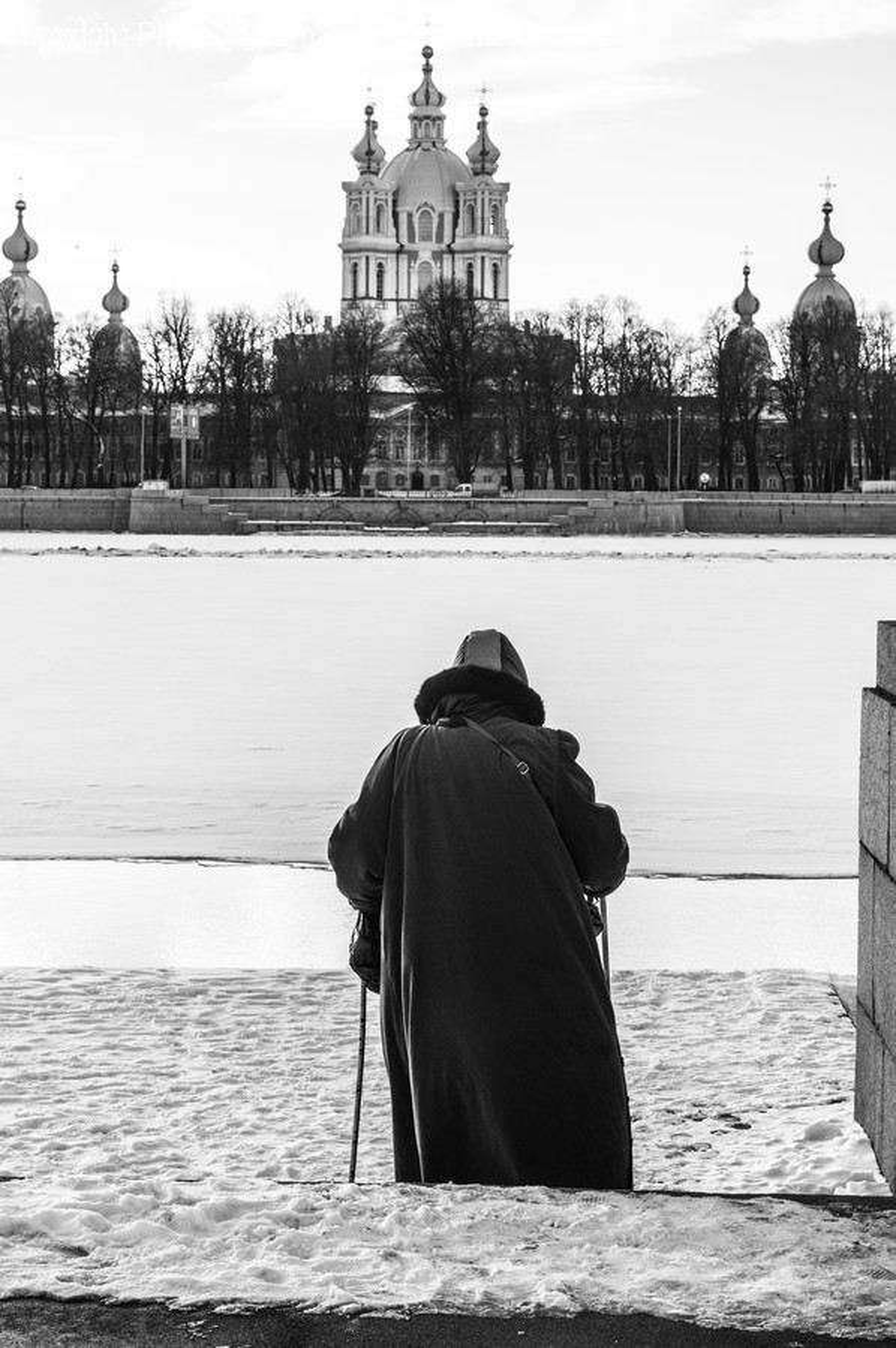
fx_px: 2806
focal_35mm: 75
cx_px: 448
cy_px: 674
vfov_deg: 27.0
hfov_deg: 18.1
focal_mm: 50
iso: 200
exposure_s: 1/320
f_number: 9
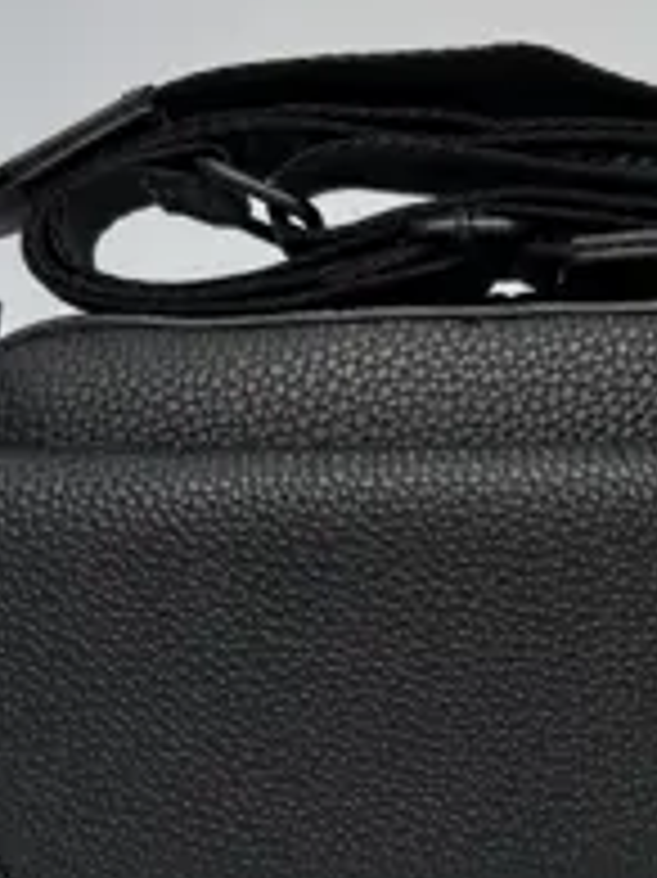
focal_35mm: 64
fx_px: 1621
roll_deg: +1.0
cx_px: 464
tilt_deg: -7.9
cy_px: 657
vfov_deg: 29.8
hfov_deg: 22.8
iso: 40
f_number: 1.5
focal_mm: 5.7
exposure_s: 1/176
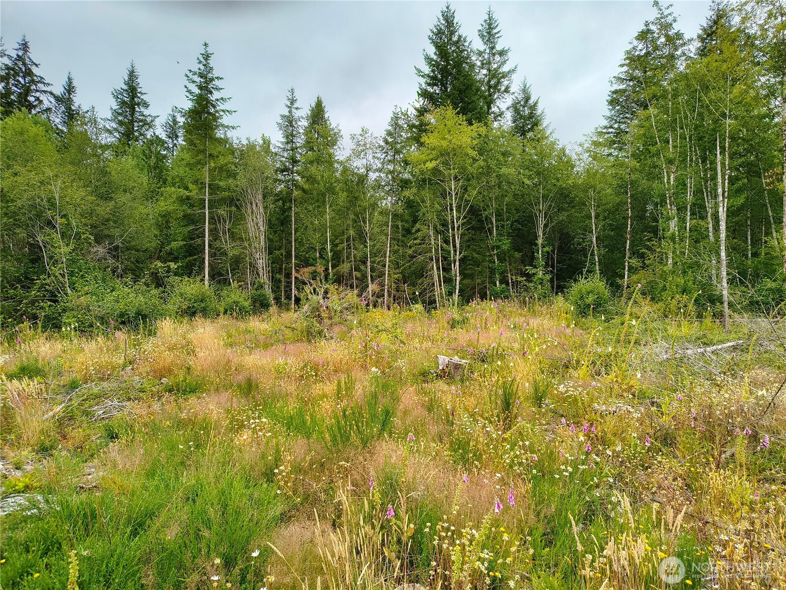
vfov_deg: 56.8
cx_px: 393
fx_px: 545
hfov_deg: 71.6
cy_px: 295
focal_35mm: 24
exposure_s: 1/1785
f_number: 1.8
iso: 101
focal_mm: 5.56
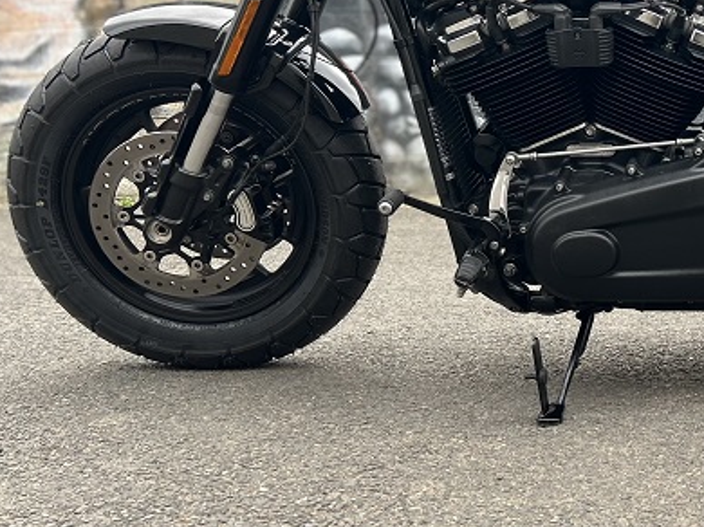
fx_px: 1098
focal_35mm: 54
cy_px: 89
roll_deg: +2.4
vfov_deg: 26.4
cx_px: 718
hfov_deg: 32.5
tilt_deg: +0.8
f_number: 1.5
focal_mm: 5.7
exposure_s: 1/353
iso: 50
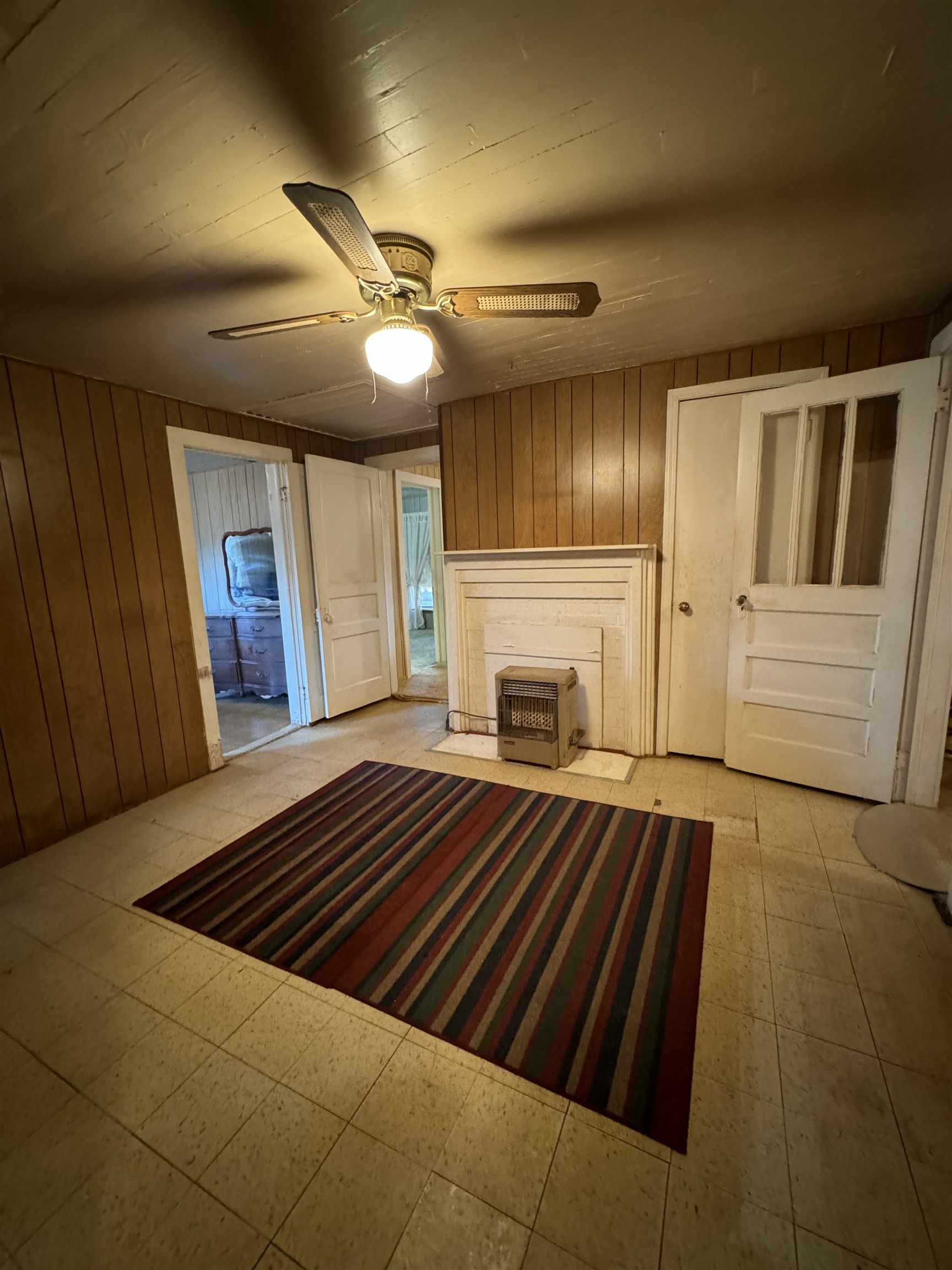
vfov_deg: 102.1
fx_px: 513
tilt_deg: -9.9
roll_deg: +2.3
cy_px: 635
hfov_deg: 85.7
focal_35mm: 14
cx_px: 476
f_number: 2.2
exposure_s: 1/40
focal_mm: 2.22
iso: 1000
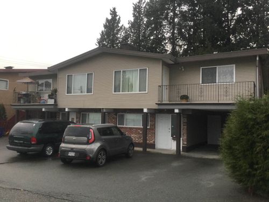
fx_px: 241
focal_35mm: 31
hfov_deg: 58.4
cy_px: 101
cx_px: 134
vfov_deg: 45.4
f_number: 2.4
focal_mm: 3.3
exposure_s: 1/40
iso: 25
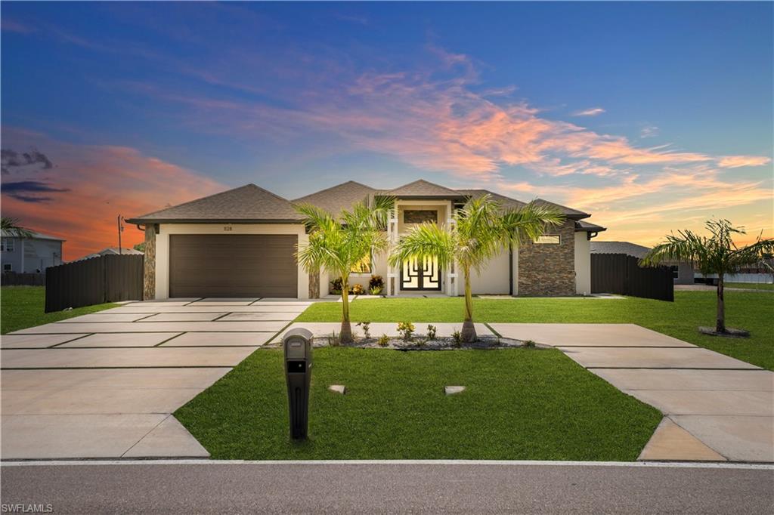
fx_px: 645
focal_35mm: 30
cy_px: 258
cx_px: 387
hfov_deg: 61.9
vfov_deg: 43.6
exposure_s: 1/400
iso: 100
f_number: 8
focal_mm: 20
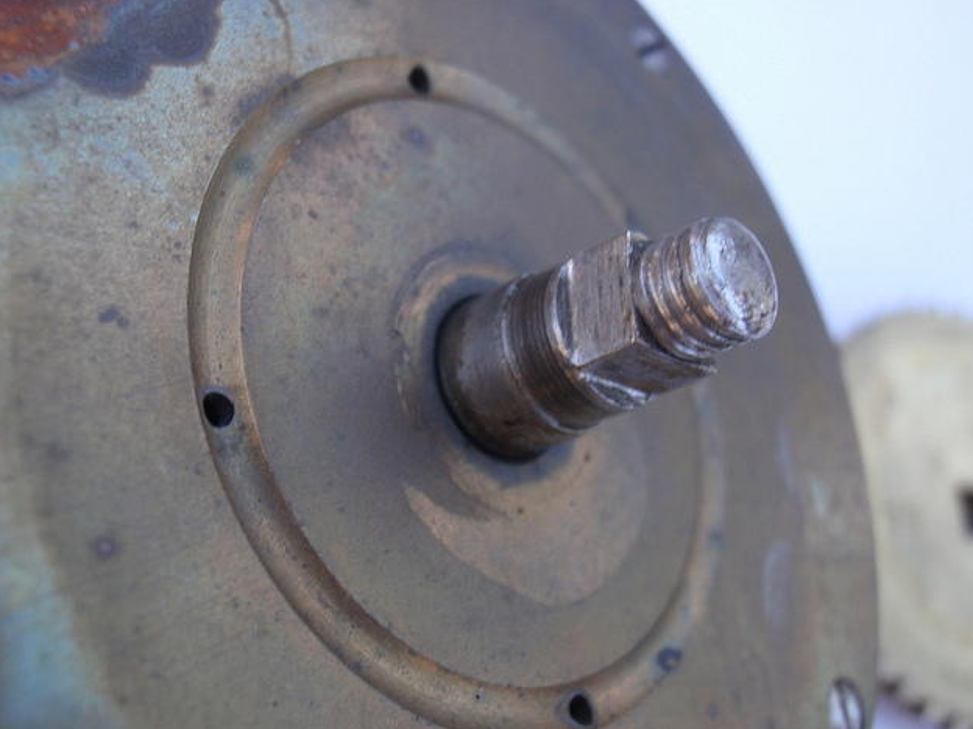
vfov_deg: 35.1
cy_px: 363
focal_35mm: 41
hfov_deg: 45.8
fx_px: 1152
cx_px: 485
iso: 64
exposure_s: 1/80
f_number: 3.9
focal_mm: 7.25
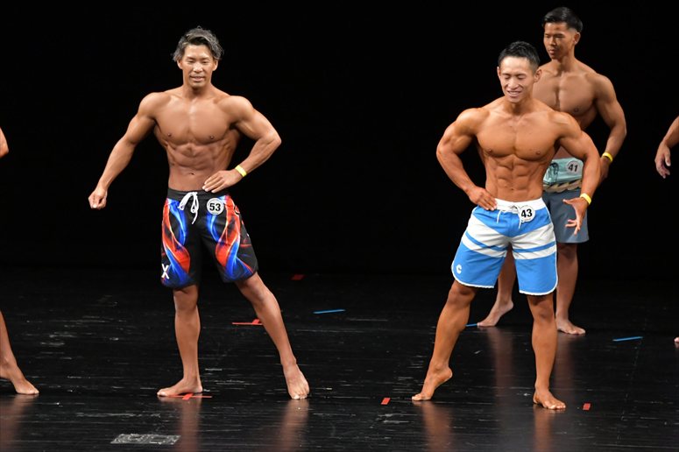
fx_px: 5373
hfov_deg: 7.2
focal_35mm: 285
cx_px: 340
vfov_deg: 4.8
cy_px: 226
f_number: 5.6
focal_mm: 190
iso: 3200
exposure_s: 1/400
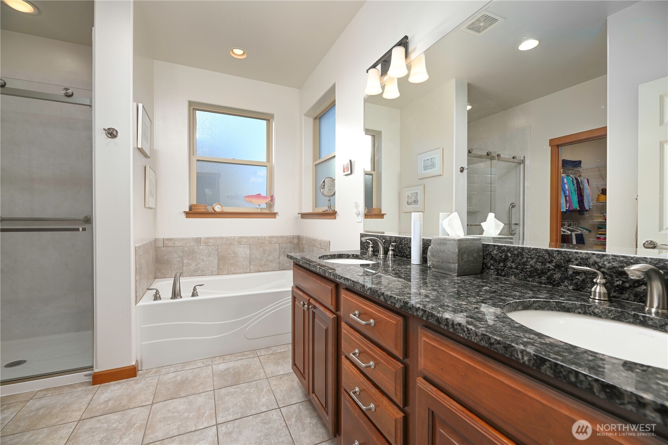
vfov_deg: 81.2
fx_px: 260
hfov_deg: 104.3
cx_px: 334
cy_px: 222
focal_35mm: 14
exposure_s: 1/125
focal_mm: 14
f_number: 7.1
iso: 125
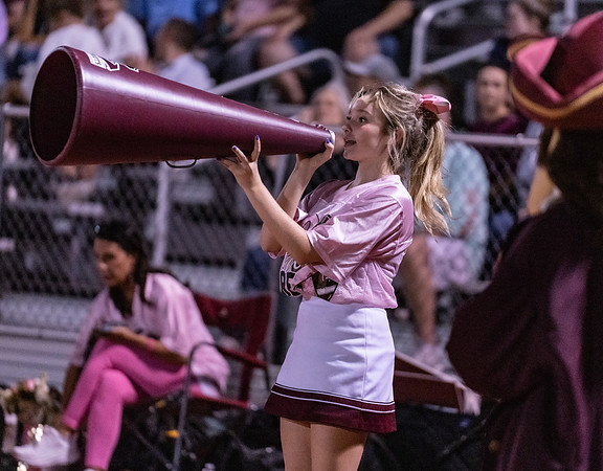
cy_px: 221
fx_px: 4287
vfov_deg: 6.3
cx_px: 307
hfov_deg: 8.0
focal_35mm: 242
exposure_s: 1/1000
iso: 6400
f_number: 2.8
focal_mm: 200
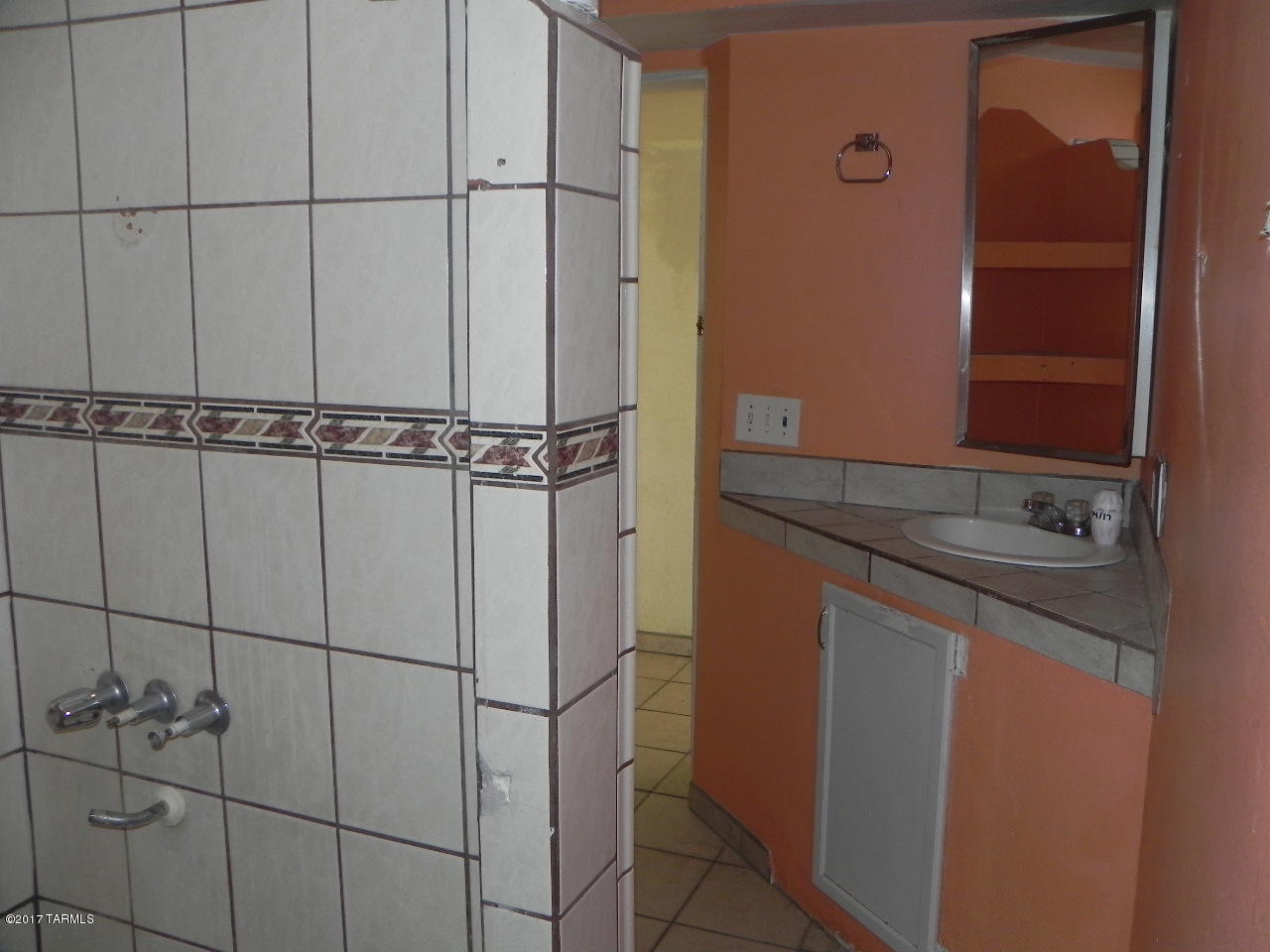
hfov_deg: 61.7
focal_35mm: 29
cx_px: 635
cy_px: 476
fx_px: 1064
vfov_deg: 48.2
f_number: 2.8
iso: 200
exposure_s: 1/30
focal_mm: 5.2
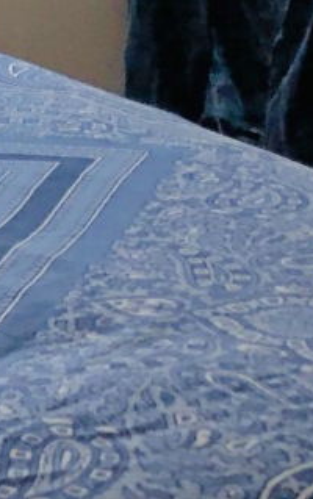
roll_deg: +1.0
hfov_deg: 7.2
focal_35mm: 161
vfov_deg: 12.2
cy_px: -299
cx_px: -666
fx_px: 2192
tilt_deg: -2.8
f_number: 1.8
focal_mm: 3.99
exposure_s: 1/552
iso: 20
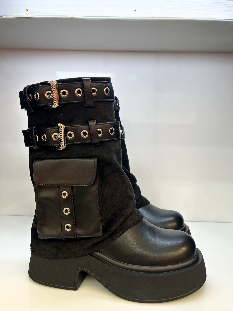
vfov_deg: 67.3
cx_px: 116
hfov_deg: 53.1
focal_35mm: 26
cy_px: 156
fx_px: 233
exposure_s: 1/100
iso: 80
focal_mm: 5.1
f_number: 1.6
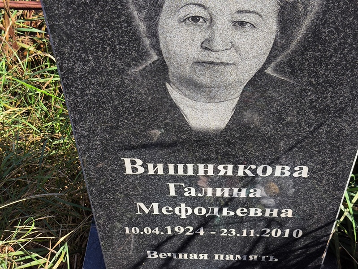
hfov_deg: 38.2
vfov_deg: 29.1
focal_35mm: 50
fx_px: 517
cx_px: 179
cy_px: 134
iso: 50
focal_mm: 4.71
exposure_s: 1/601
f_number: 1.7
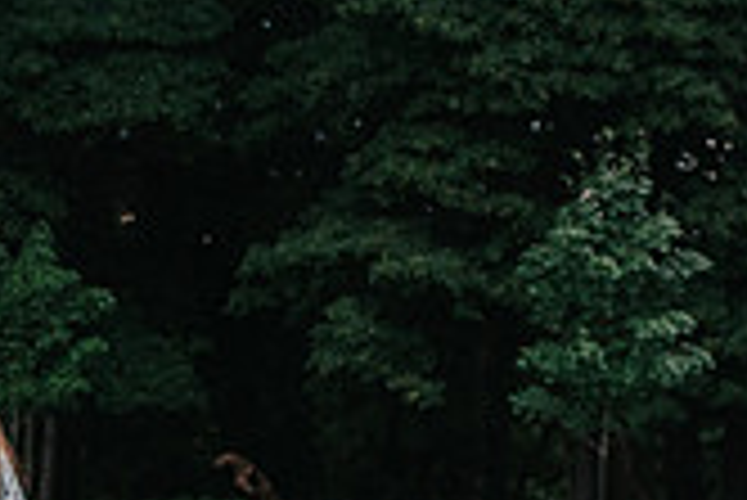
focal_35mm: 148
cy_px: 606
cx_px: -73
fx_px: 3074
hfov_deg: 13.6
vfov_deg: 9.2
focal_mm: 35
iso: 1000
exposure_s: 1/1250
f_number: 2.8
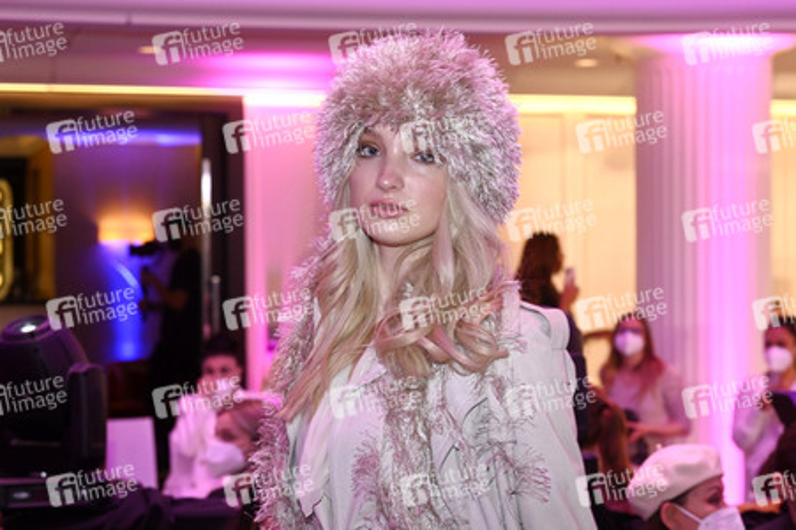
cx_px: 398
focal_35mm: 70
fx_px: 1547
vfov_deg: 19.4
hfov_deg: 28.9
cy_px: 265
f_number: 5.6
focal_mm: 70
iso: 2500
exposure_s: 1/160
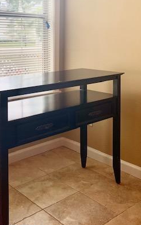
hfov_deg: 28.1
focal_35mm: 45
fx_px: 277
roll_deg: +1.1
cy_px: 57
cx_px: 34
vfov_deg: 43.0
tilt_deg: -3.5
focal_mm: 4.25
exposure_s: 1/249
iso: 25
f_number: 1.8
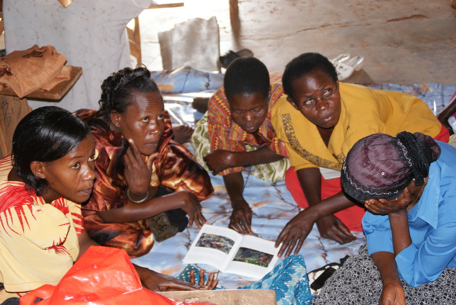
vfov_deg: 22.7
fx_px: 761
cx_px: 228
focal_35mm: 60
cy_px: 152
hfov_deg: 33.4
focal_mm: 40
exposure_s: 1/60
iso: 400
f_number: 4.5
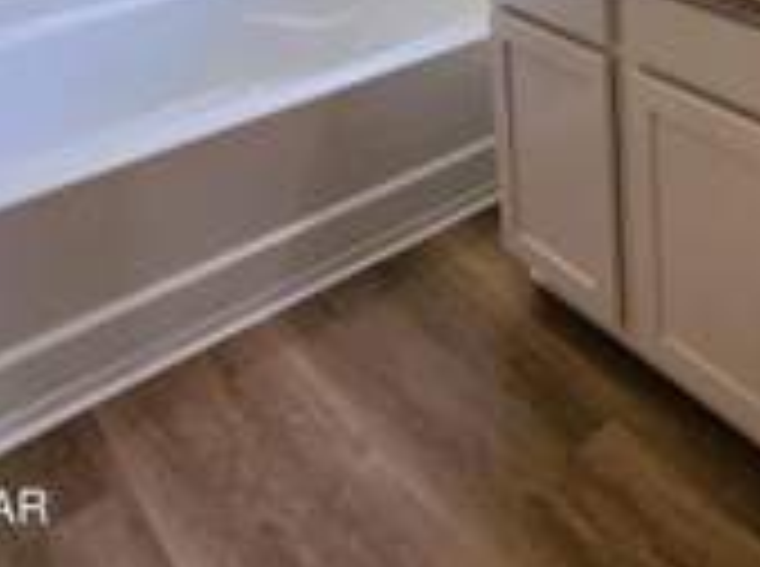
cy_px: -232
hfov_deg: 39.9
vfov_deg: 28.6
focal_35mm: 37
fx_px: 811
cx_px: 854
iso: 50
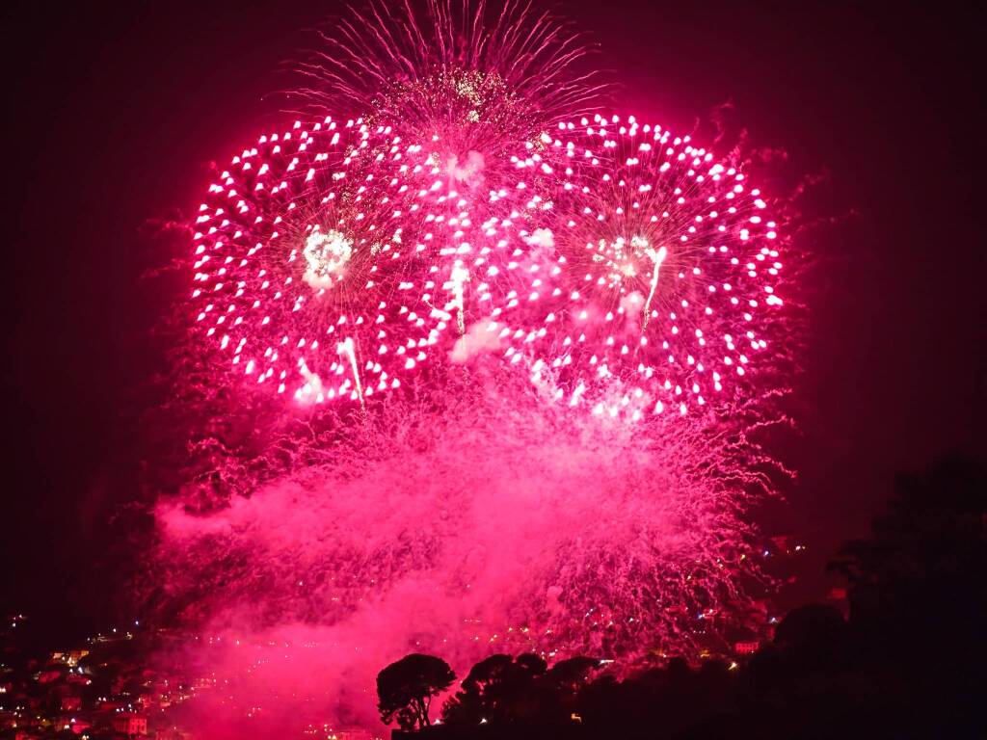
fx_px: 2138
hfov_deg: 26.0
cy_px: 370
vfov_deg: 19.6
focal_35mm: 75
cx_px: 494
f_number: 1.8
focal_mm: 12.28
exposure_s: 1/12.5
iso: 500
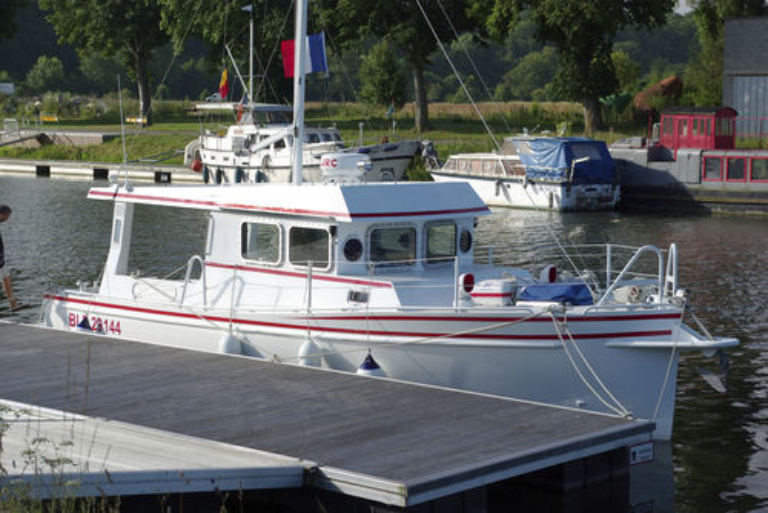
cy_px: 256
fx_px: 1761
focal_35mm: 82
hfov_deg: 24.6
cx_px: 384
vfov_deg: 16.6
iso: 100
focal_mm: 55
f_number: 9.5
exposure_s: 1/180
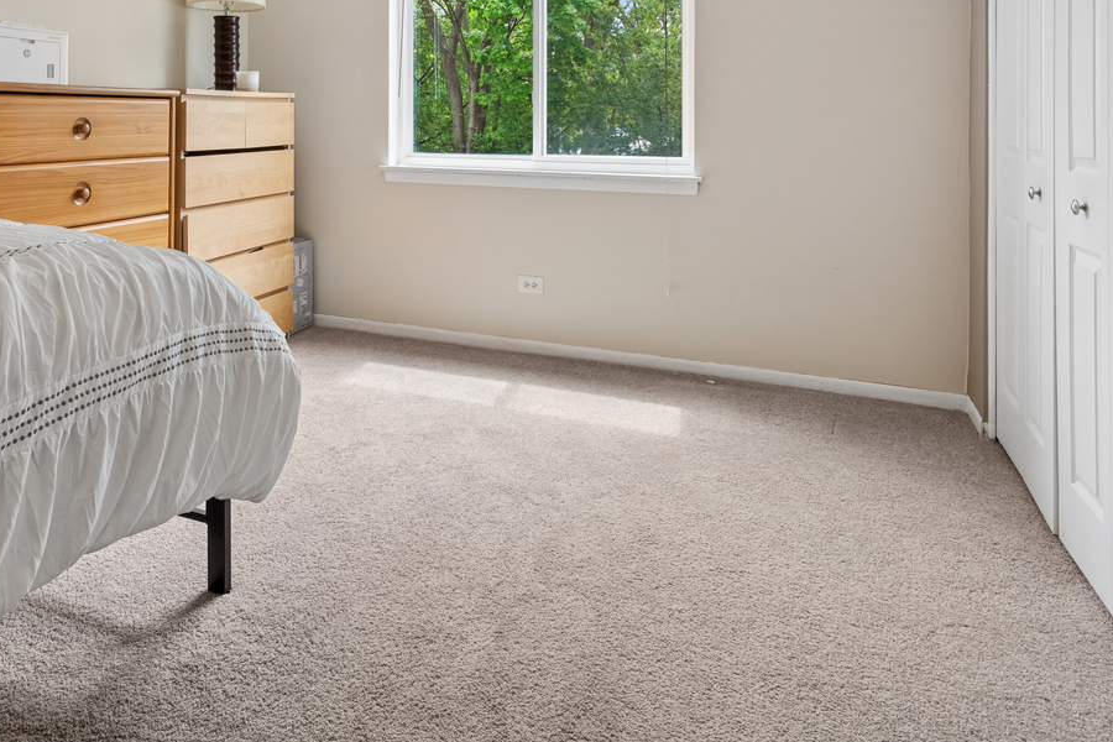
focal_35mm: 27
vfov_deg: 44.9
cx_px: 435
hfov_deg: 66.6
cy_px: 122
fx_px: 835
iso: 400
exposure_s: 1/90
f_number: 8
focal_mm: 15
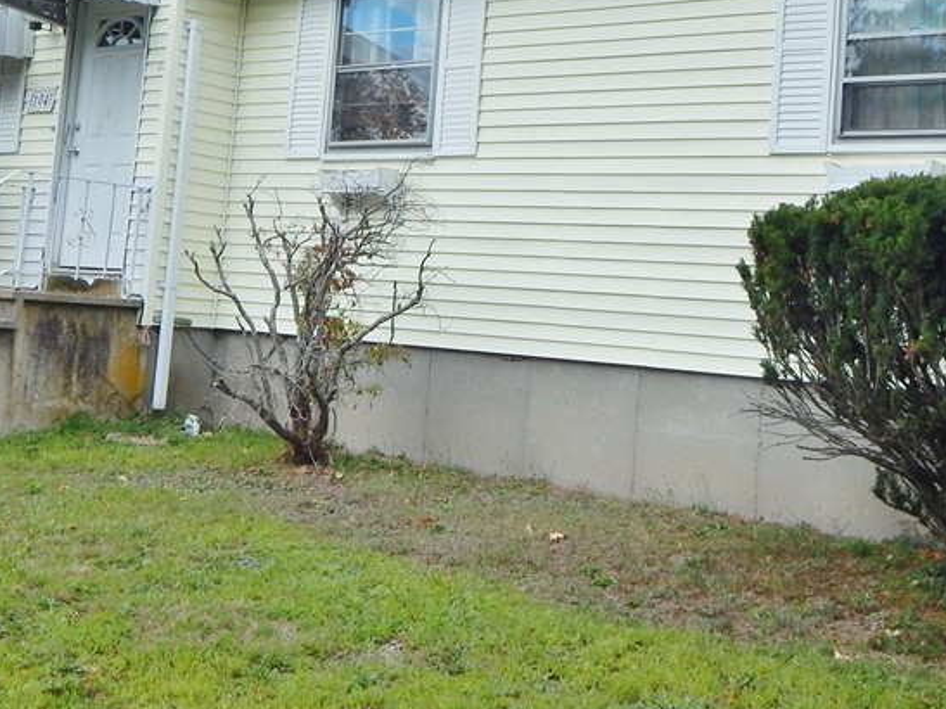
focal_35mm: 58
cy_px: 169
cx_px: 564
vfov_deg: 24.9
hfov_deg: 33.1
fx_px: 1585
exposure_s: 1/1250
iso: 125
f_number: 3.2
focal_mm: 5.6
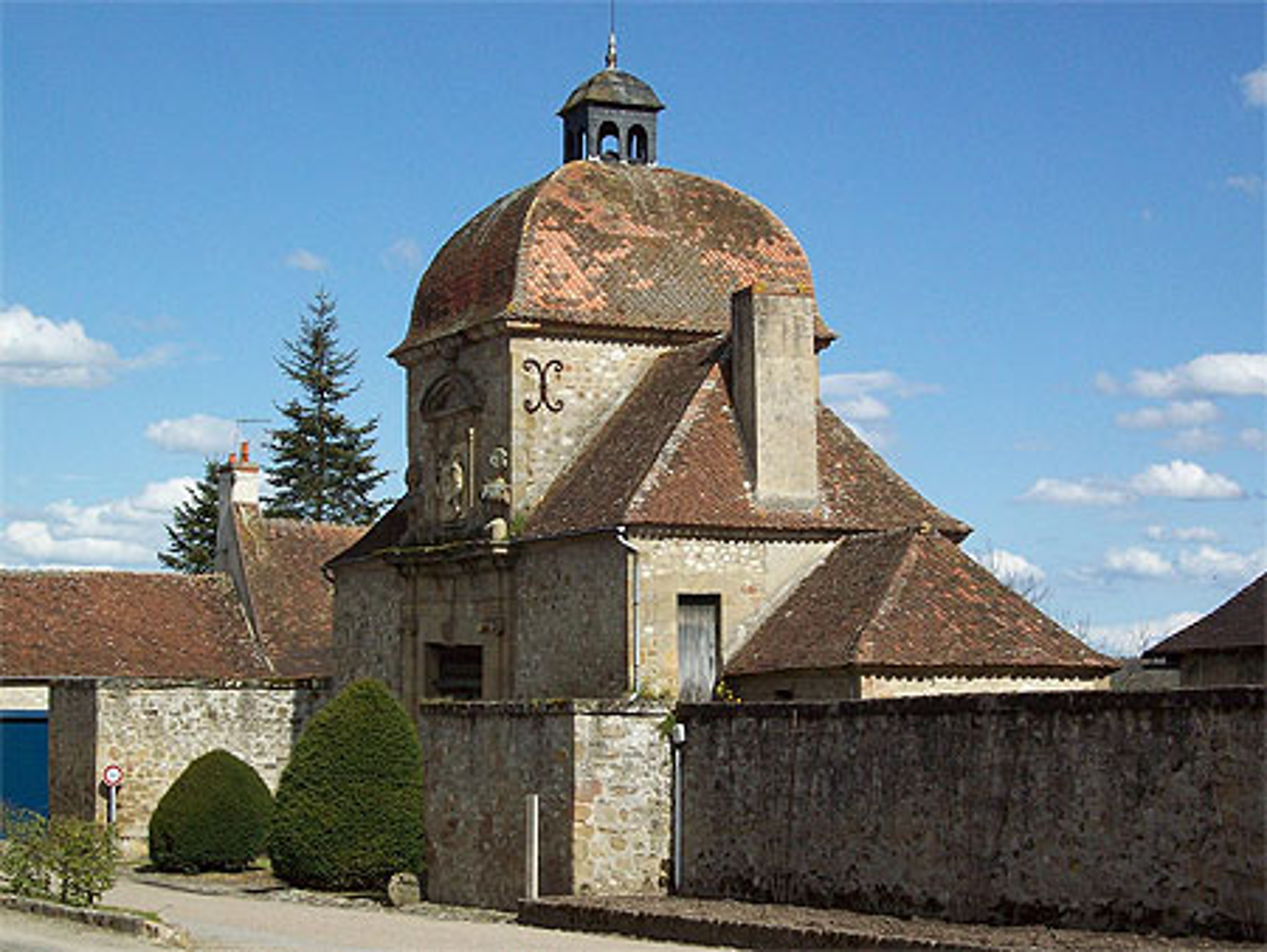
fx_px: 2563
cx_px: 634
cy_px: 476
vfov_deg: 21.0
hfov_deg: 27.8
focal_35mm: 70
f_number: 6.7
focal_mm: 11.6
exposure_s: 1/457
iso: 80
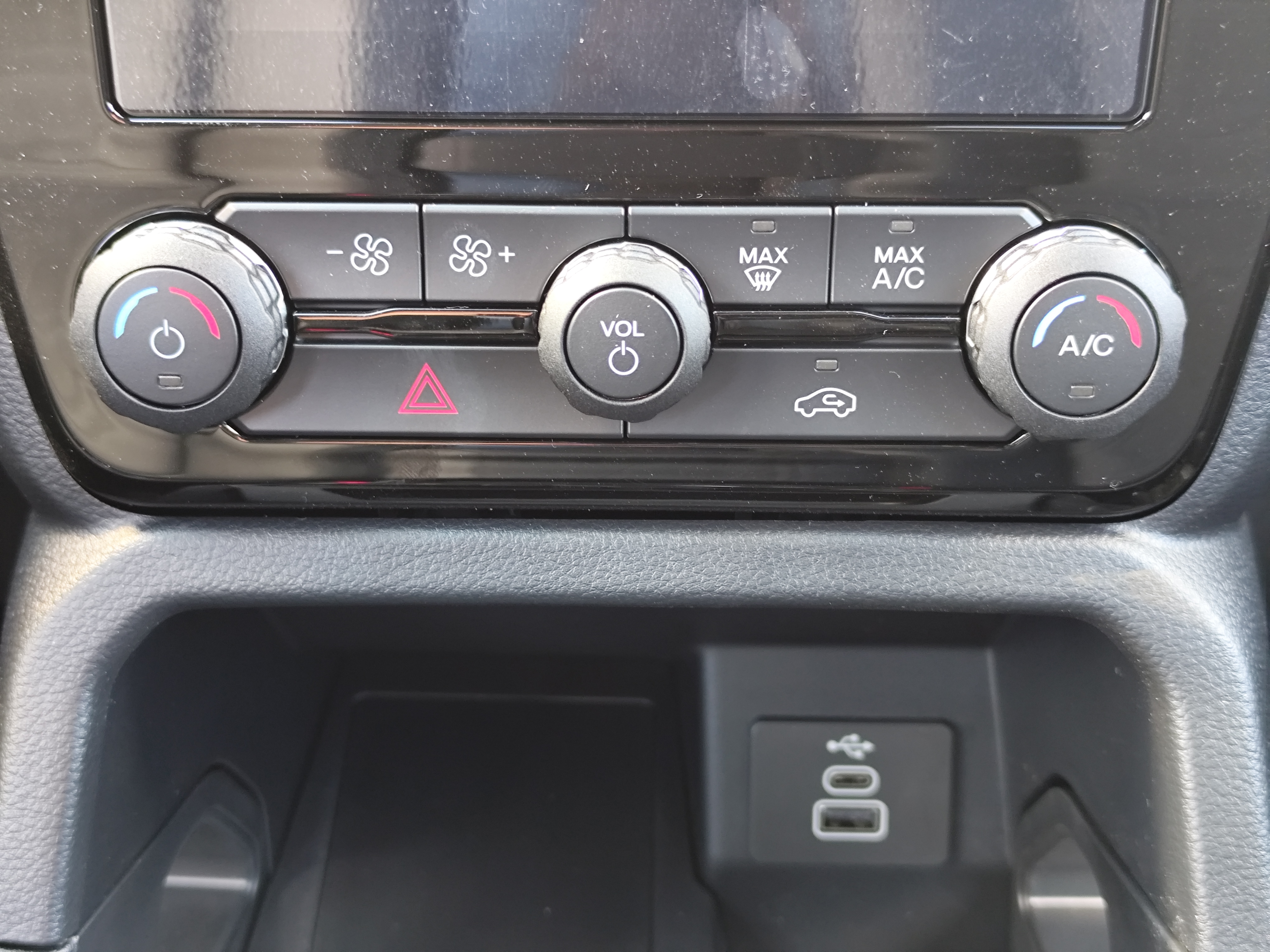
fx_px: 1688
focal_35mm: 46
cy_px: 476
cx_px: 635
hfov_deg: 41.2
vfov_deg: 31.5
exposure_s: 1/25
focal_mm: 6.19
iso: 400
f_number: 1.65
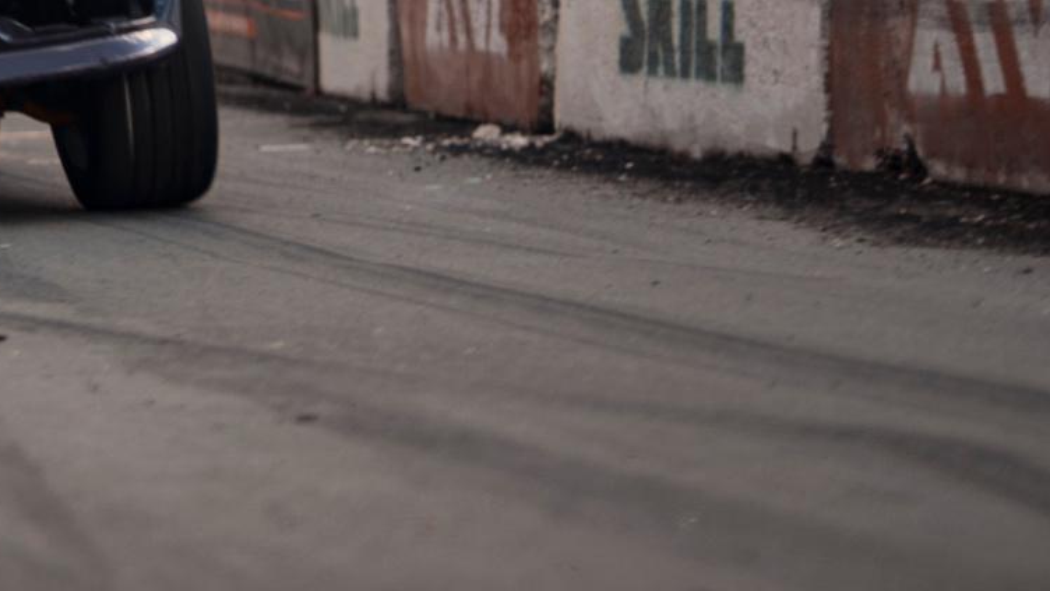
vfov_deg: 4.0
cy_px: -202
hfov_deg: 7.0
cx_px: -334
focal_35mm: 303
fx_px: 8436
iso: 100
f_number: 1.8
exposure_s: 1/80
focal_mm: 85
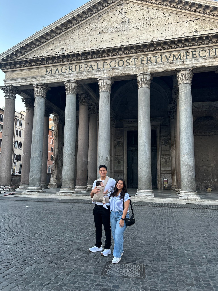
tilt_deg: +7.6
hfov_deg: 53.1
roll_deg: -1.2
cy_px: 146
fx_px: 218
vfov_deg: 67.3
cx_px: 109
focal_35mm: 26
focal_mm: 5.7
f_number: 1.5
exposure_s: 1/118
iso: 125
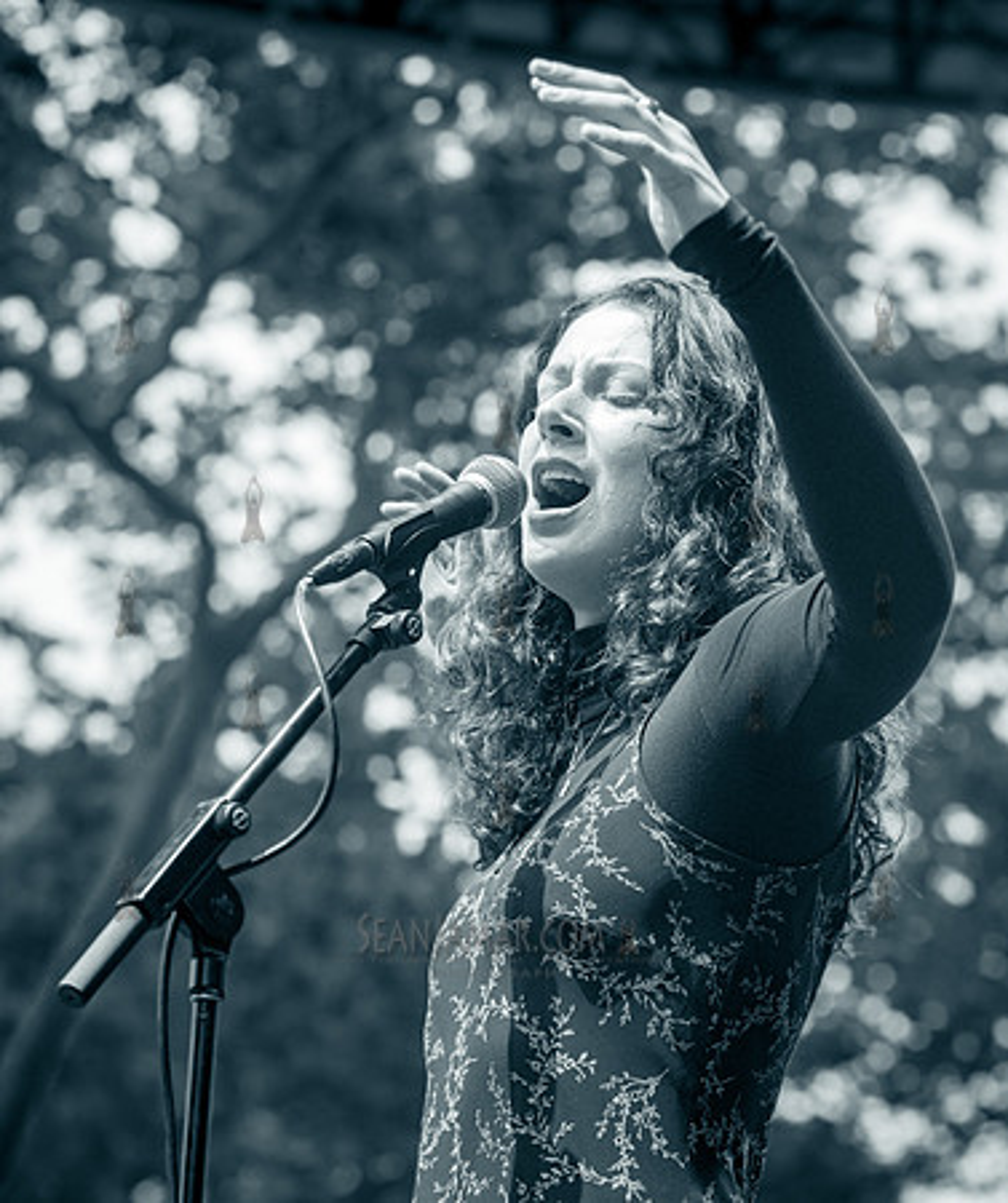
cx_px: 361
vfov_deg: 13.7
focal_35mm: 138
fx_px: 5012
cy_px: 602
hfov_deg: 11.5
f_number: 4.5
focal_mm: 100
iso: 3200
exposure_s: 1/500
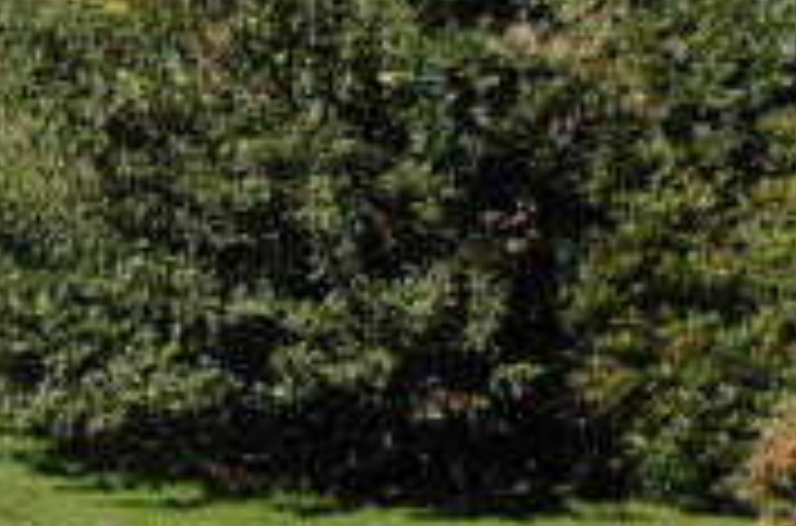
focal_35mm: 251
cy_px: 31
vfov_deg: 5.4
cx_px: -436
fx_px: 5532
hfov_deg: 8.0
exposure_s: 1/250
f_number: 8
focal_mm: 45
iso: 200
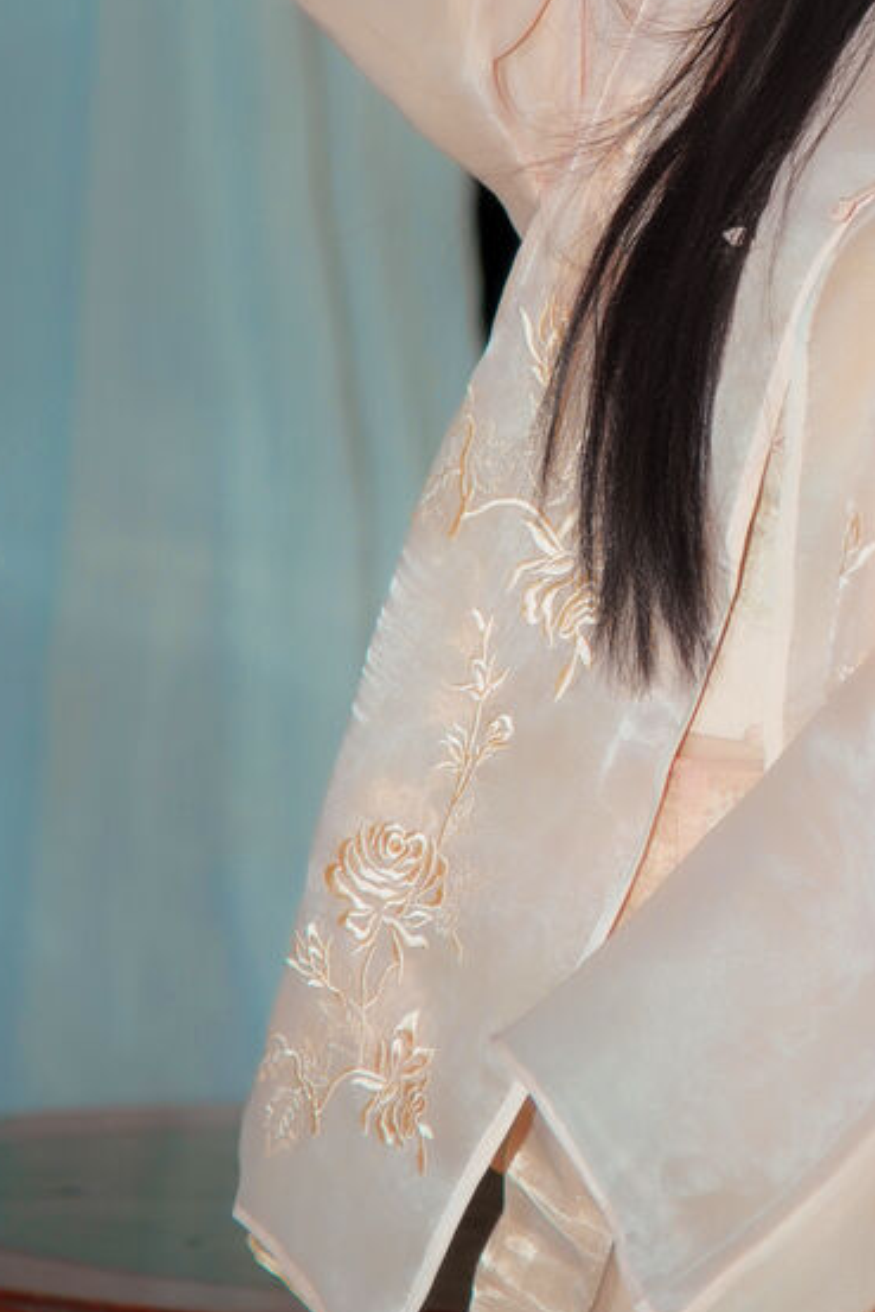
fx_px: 8890
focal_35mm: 244
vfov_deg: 8.4
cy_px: 141
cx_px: 934
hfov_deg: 5.6
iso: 500
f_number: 2.8
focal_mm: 75
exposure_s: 1/80
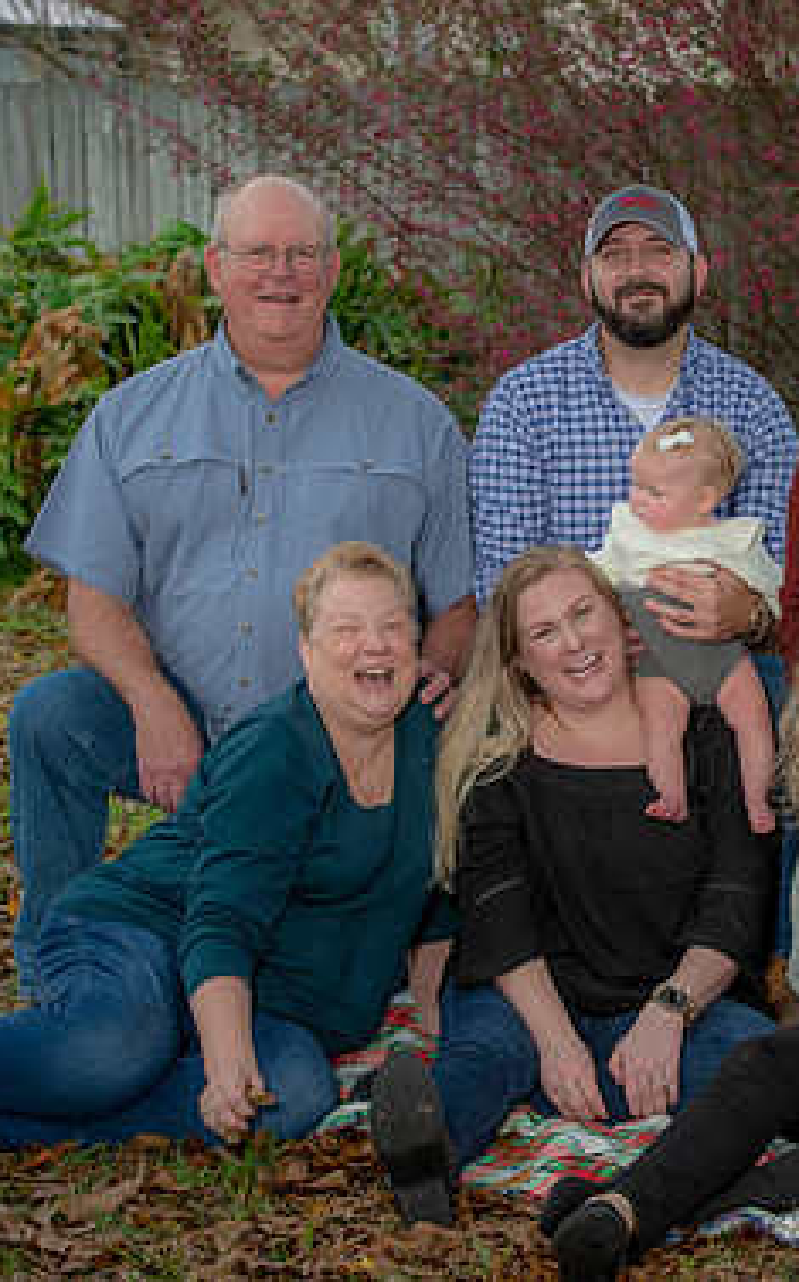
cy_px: 632
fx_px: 3840
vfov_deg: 19.0
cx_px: 702
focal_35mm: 110
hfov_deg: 11.8
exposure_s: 1/200
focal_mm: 70
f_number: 5.6
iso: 160
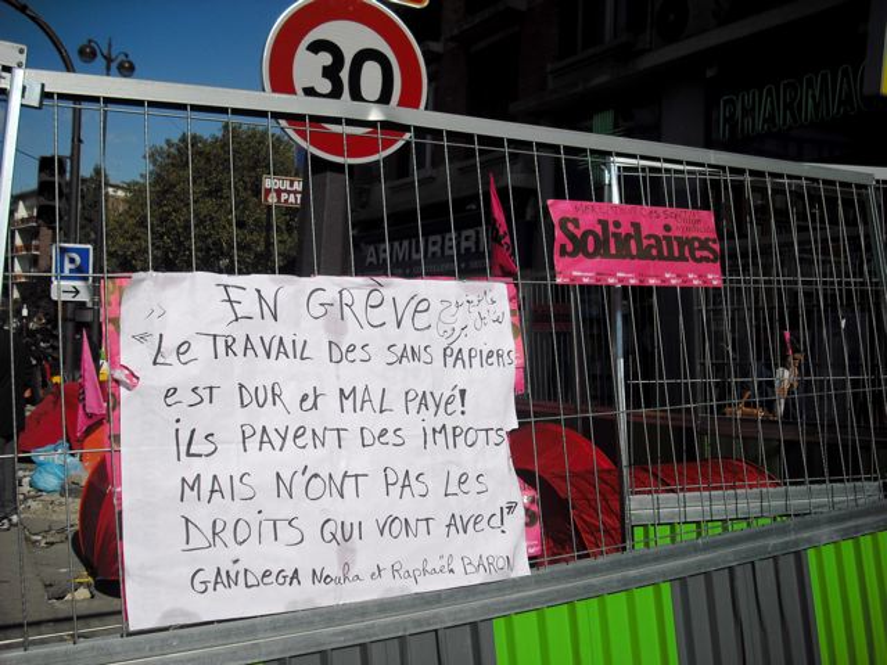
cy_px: 332
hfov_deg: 49.0
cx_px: 444
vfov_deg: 37.7
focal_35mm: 38
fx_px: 974
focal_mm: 6.2
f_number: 5.6
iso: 64
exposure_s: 1/800
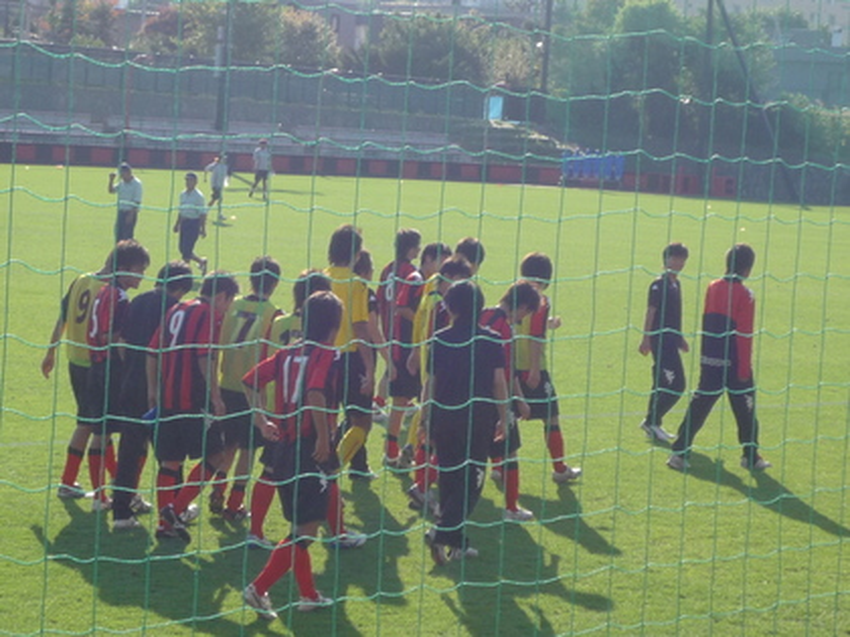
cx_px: 425
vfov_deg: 12.9
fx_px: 2824
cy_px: 318
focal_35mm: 115
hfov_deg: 17.1
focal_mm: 11.3
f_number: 4.9
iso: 100
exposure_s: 1/250
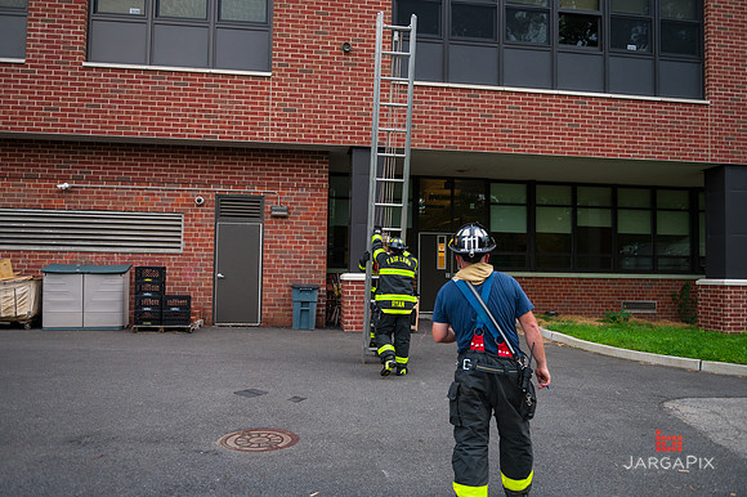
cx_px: 374
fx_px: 581
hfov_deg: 65.5
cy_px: 248
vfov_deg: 46.4
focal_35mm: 28
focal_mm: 28
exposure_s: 1/200
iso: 500
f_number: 3.2
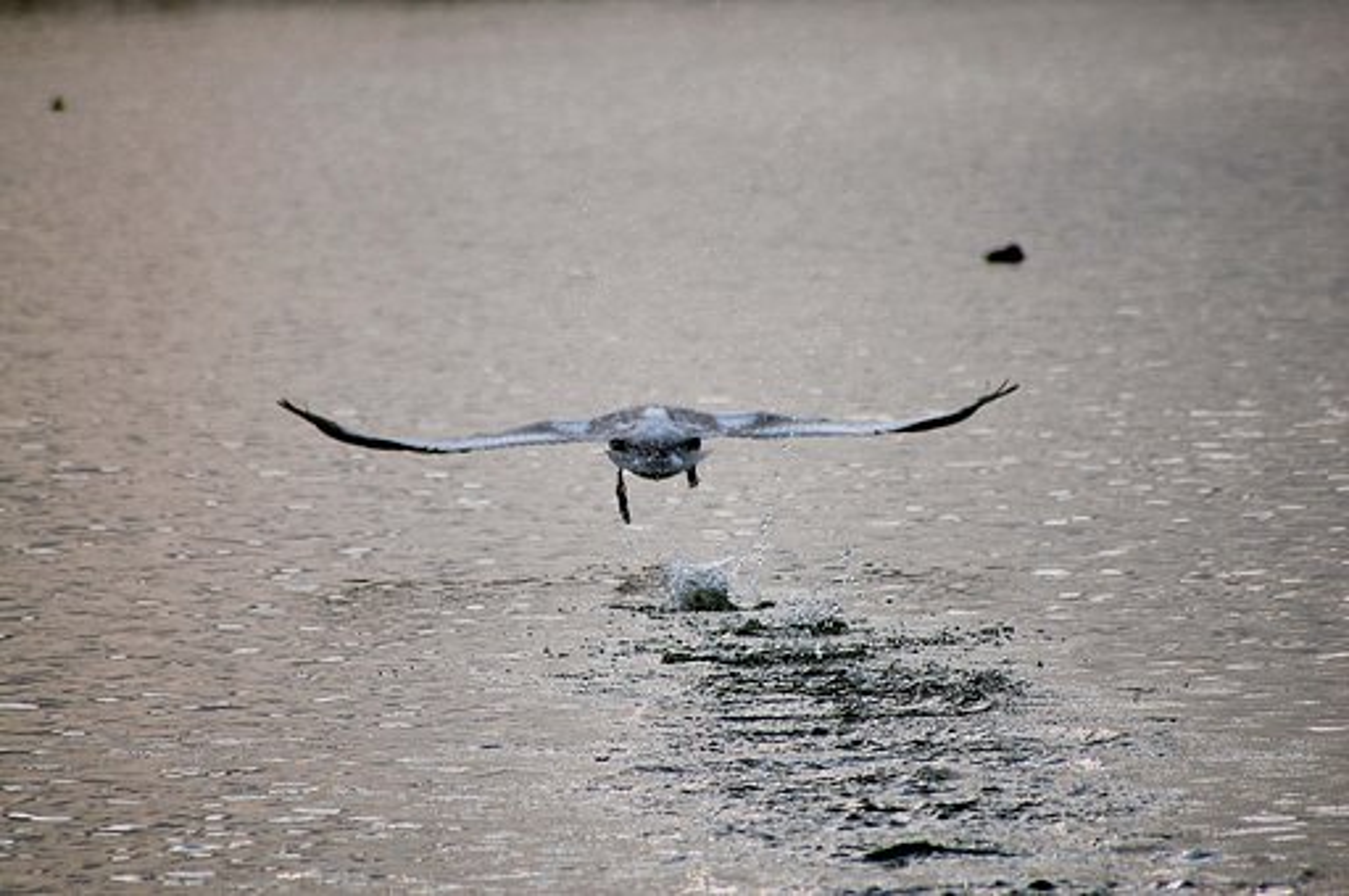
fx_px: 16841
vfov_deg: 3.0
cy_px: 448
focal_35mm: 450
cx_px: 674
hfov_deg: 4.6
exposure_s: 1/1000
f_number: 5.6
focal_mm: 300
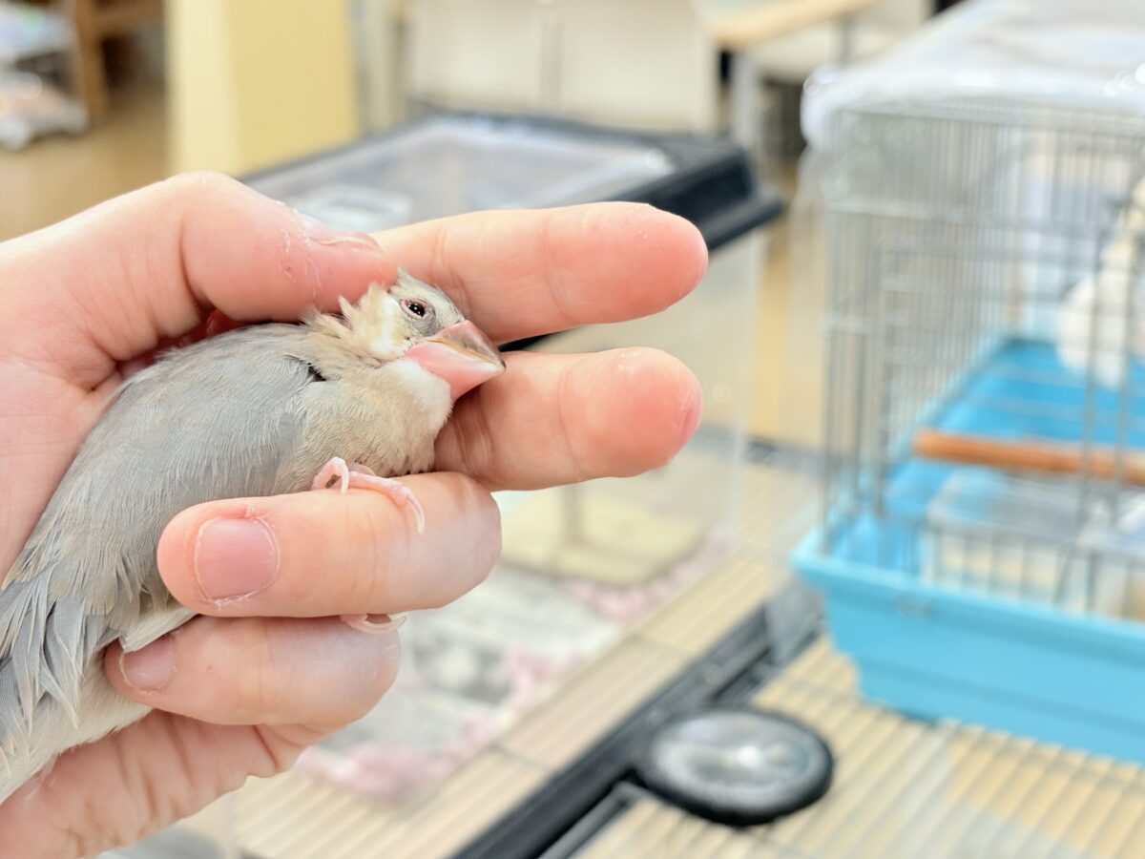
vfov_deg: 28.0
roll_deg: +2.7
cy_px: 430
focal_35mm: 52
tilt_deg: -21.6
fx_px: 1720
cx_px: 572
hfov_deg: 36.8
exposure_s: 1/100
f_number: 1.6
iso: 125
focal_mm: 5.96
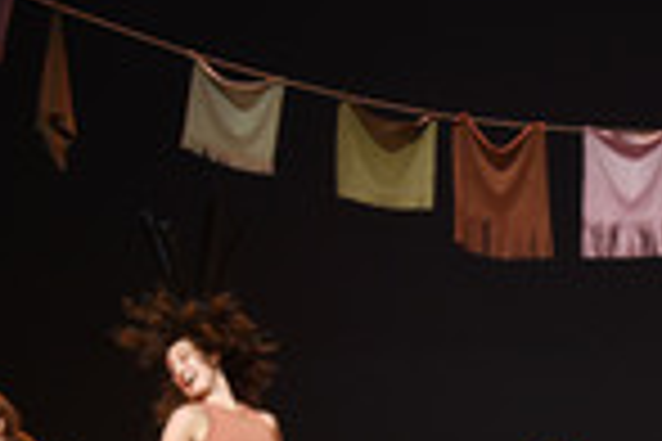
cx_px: 453
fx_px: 2942
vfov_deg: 8.6
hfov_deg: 12.8
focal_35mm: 160
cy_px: 351
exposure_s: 1/60
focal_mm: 52
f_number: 6.3
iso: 1000
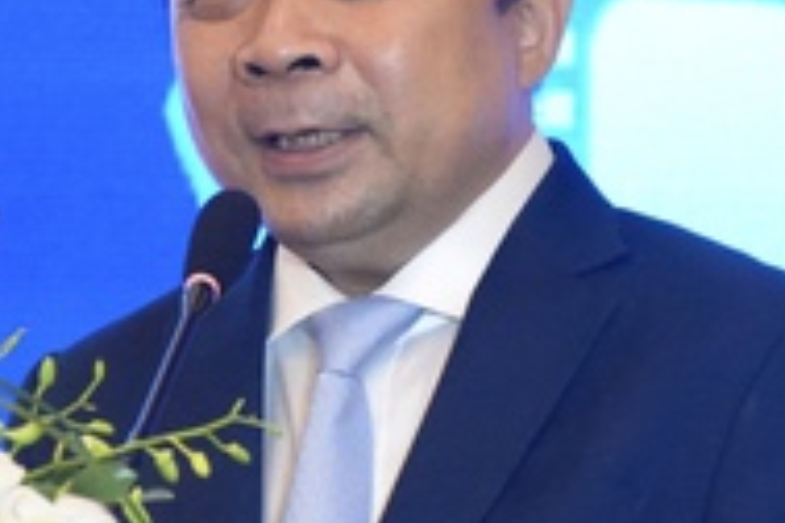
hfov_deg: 2.1
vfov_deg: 1.4
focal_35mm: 985
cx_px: 108
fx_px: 21477
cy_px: 477
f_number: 5
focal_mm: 172
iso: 3200
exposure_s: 1/125
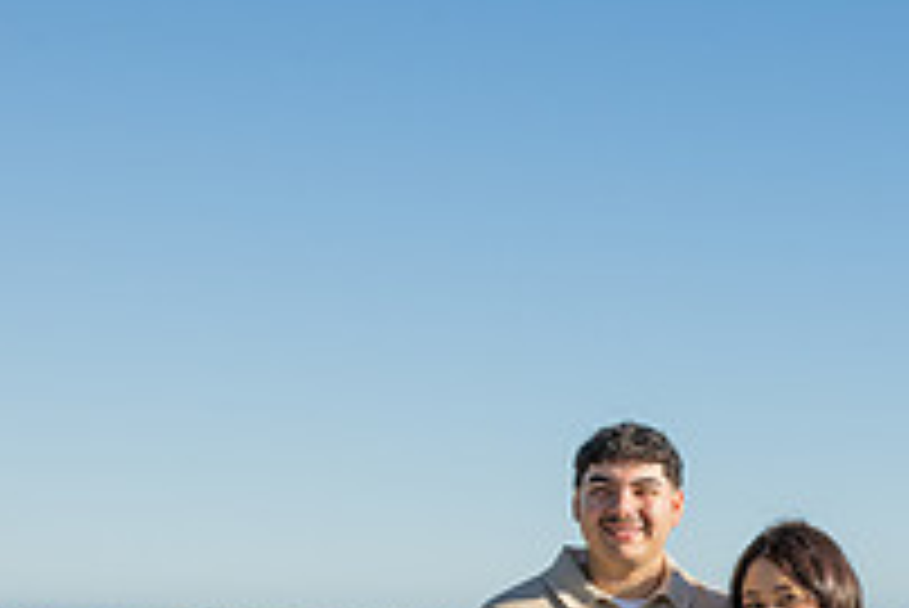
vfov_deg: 13.3
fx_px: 2501
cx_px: 819
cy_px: 822
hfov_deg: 20.2
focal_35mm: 99
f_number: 14
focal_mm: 34.5
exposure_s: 1/200
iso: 200
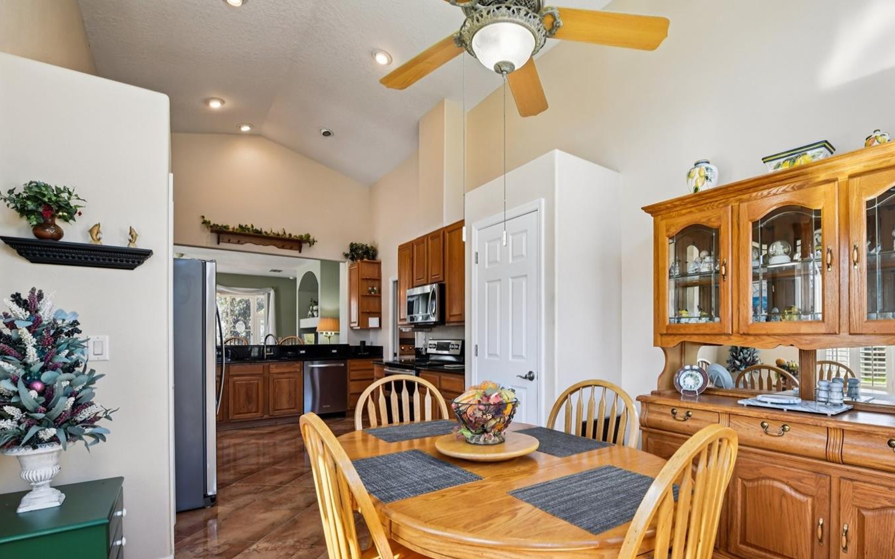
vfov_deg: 67.1
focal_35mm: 17
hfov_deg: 93.8
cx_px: 510
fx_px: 415
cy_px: 344
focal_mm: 14
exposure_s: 1/30
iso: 400
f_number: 8
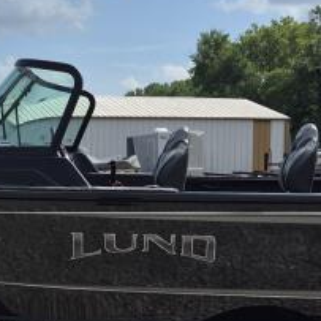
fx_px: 839
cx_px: 106
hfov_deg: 21.6
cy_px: 250
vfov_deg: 21.4
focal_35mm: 80
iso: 80
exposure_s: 1/6992
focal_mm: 5.4
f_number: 1.8
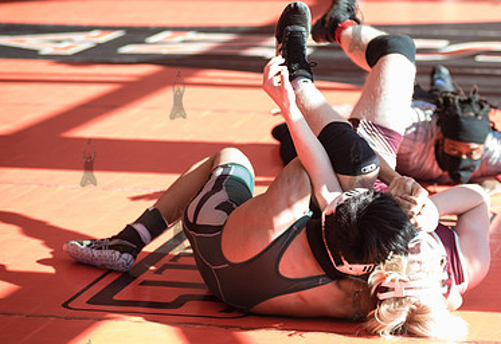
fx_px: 2359
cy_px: 146
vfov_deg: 8.3
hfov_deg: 12.1
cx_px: 321
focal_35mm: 168
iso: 400
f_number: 3.5
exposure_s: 1/400
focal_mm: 100
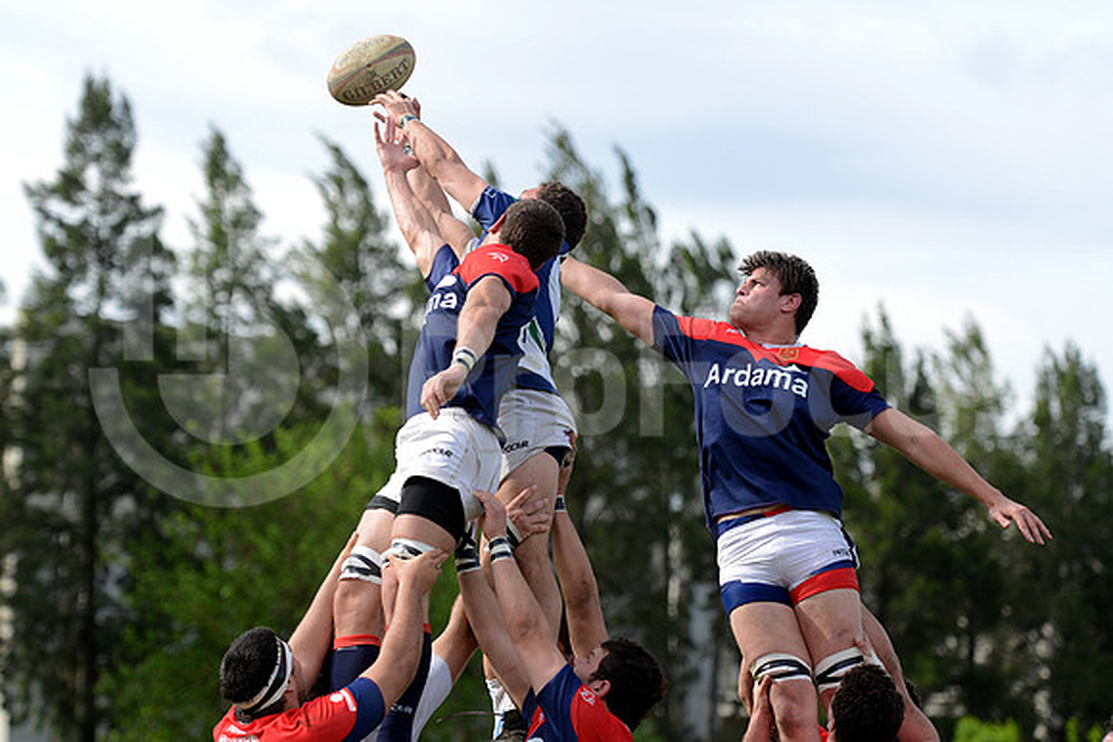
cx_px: 556
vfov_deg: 9.2
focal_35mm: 150
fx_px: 4638
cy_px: 371
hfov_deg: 13.7
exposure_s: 1/1000
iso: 400
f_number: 4
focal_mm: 150
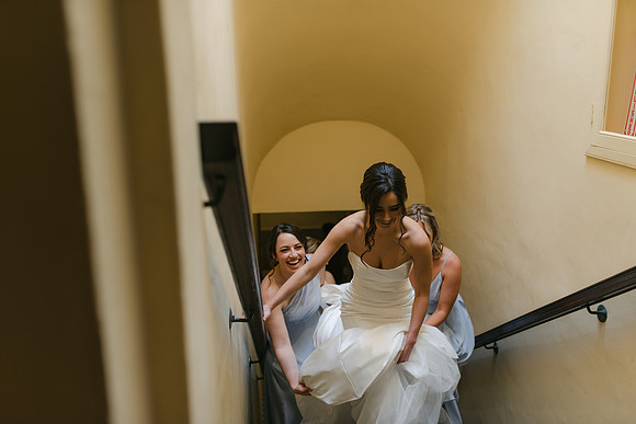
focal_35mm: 35
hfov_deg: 54.4
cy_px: 212
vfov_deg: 37.9
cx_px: 318
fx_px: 618
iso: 125
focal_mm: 35
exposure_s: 1/200
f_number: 2
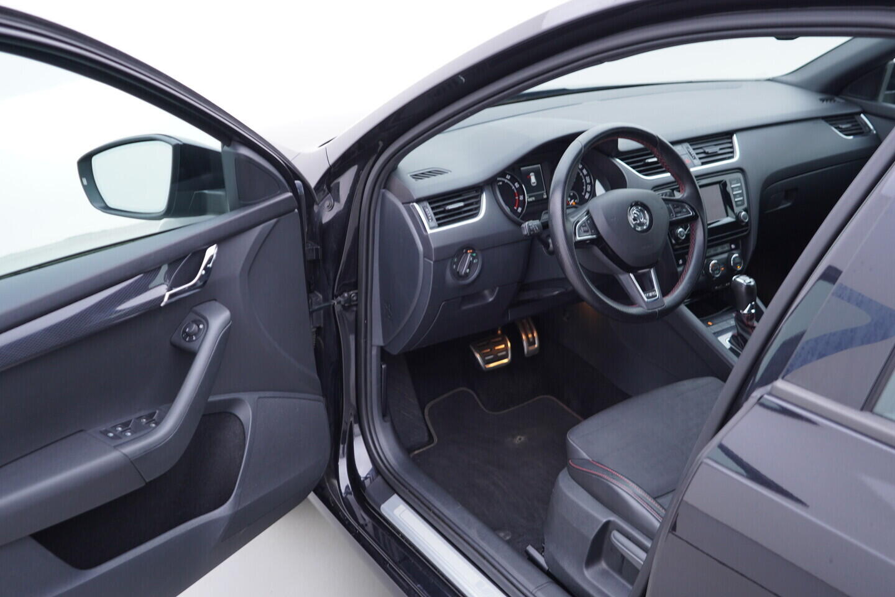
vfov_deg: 36.9
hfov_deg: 53.1
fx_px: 895
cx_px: 448
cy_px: 298
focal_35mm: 36
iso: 125
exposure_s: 1/40
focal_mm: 24
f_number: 2.8
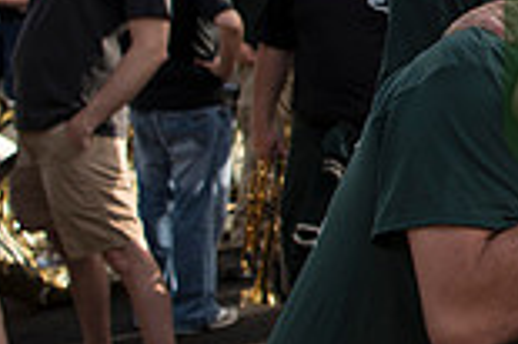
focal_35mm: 90
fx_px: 1294
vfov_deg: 15.1
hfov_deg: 19.9
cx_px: 755
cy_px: 89
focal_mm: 24
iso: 250
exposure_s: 1/2000
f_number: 2.8
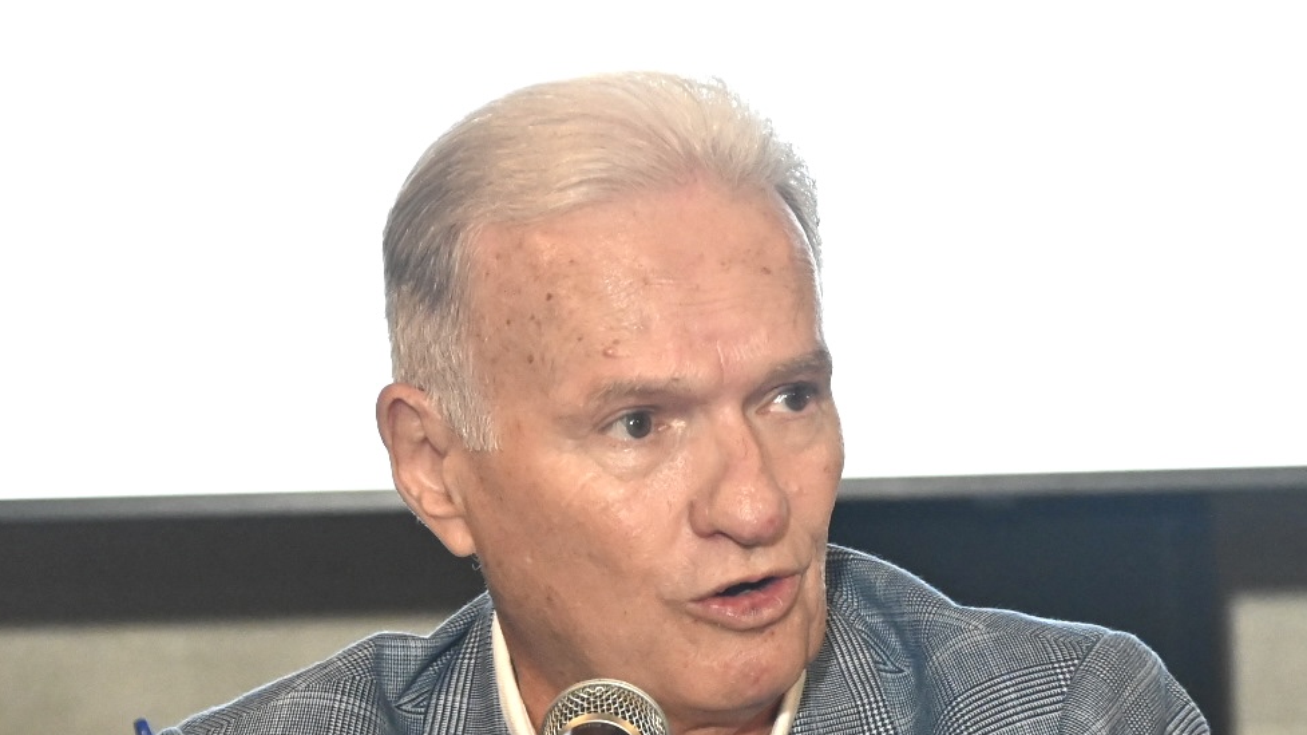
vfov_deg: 3.5
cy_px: 656
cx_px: 710
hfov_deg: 6.2
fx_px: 12161
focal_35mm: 351
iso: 5000
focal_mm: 135
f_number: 5.3
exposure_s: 1/200
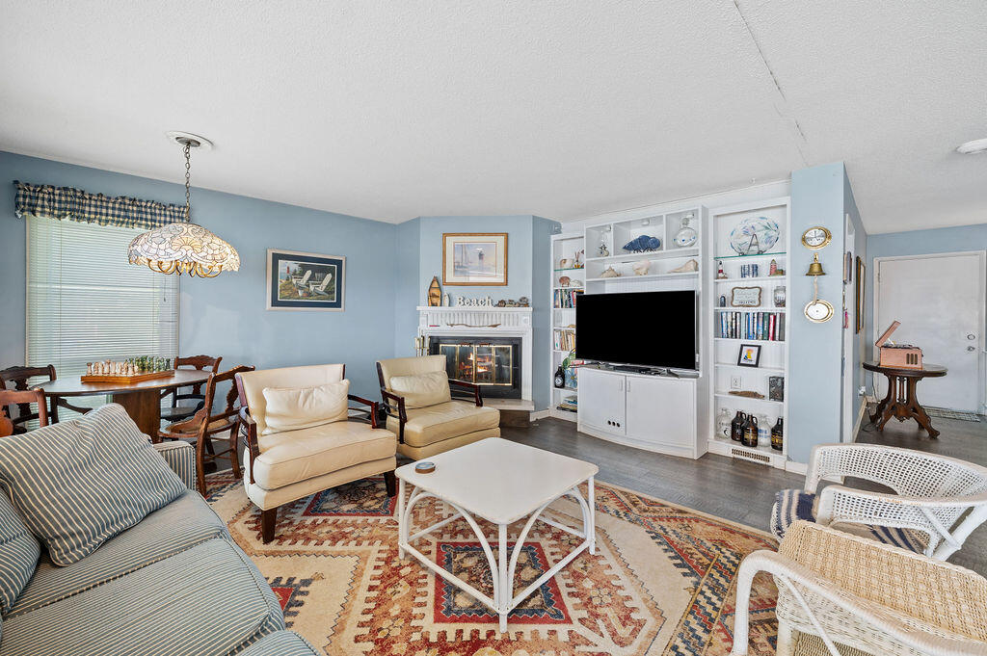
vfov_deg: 81.1
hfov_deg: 104.3
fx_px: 384
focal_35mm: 14
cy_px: 328
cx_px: 494
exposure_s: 1/1.25
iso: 250
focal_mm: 14
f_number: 10
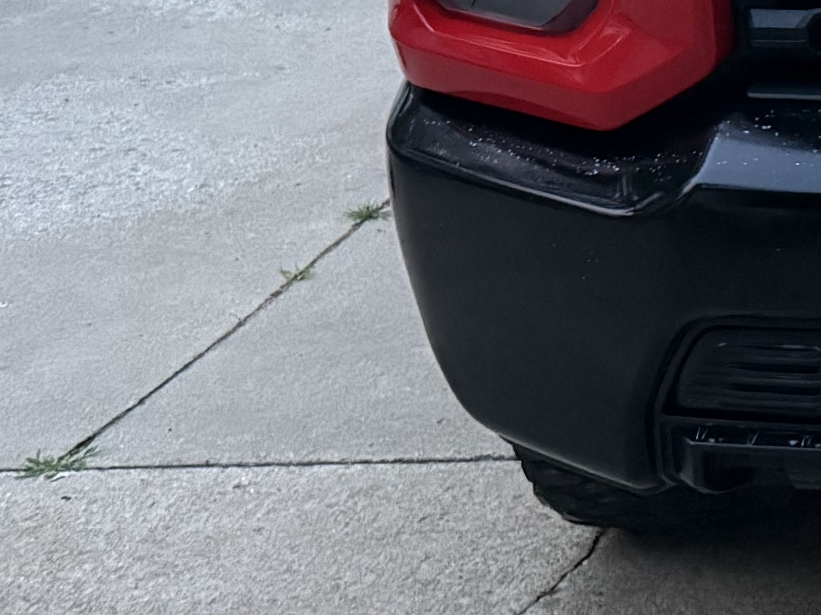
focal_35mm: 90
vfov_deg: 15.8
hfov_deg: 17.6
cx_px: 1476
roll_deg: -0.6
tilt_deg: -11.2
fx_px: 2134
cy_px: -131
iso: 1000
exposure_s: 1/40
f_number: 1.78
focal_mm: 6.76
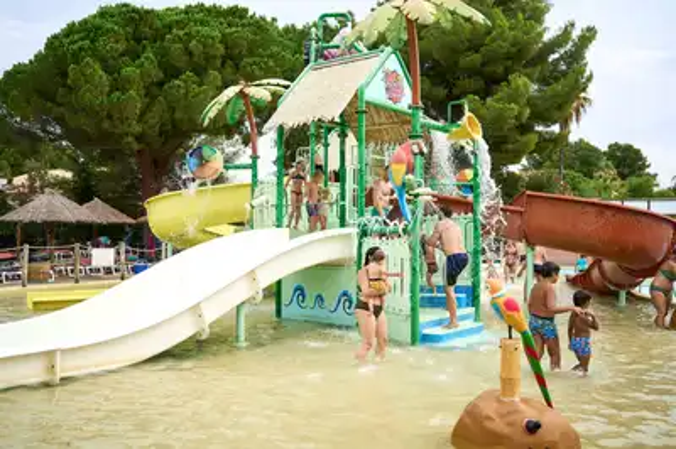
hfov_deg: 54.5
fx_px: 657
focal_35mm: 35
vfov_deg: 37.8
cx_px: 338
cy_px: 224
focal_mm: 35
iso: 100
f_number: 1.4
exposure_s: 1/3200
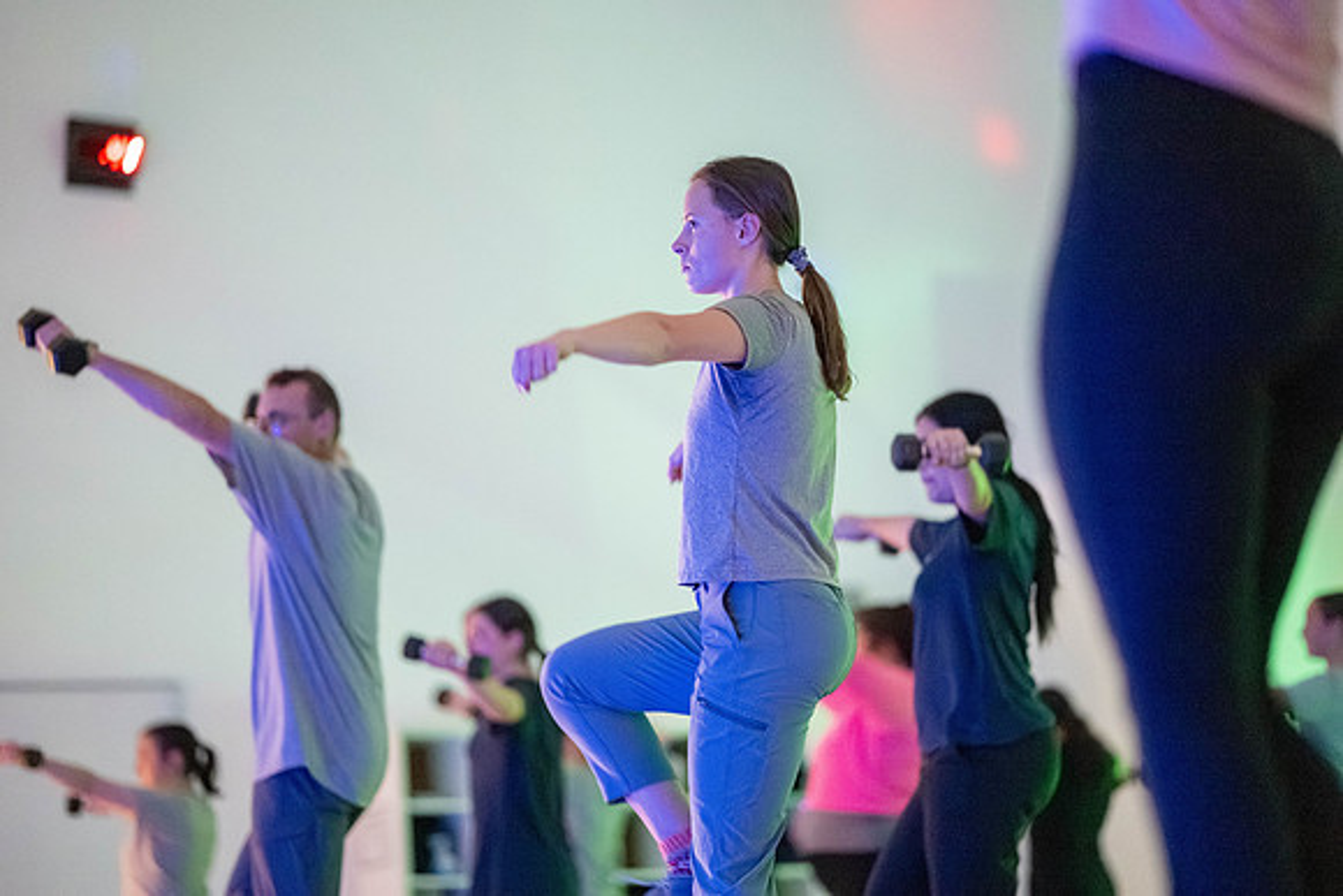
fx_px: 3918
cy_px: 448
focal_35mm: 105
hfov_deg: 19.5
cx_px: 672
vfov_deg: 13.0
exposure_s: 1/125
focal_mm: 105
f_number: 1.4
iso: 12800
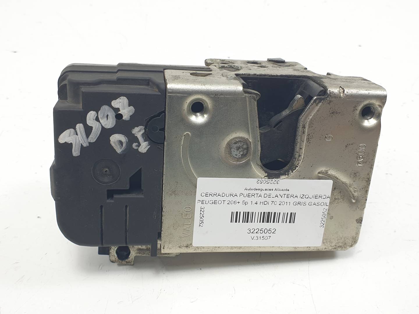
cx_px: 210
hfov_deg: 67.3
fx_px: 315
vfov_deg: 53.1
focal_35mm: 26
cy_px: 157
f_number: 2.4
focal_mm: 4.3
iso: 50
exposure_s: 1/144
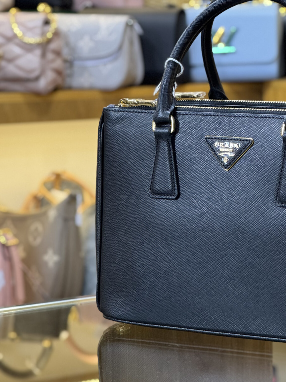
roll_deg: +0.2
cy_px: 196
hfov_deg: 11.5
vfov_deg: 15.3
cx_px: 224
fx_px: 1421
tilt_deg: -6.4
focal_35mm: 129
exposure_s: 1/50
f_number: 2.8
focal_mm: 9
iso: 200
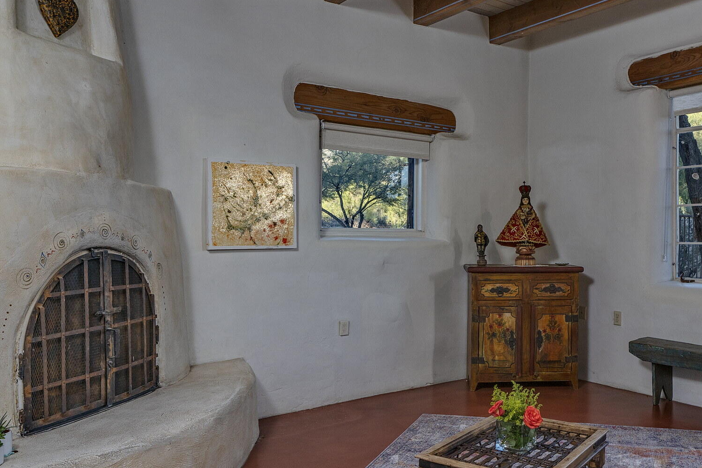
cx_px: 492
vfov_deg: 43.6
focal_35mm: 30
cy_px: 233
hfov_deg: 59.8
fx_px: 585
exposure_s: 1/100
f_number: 7.1
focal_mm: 16
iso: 200
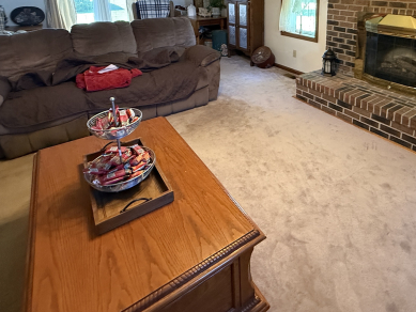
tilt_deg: -12.5
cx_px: 268
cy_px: 48
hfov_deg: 70.1
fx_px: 289
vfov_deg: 51.9
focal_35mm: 24
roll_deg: +0.6
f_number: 2.2
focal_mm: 2.22
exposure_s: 1/60
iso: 800
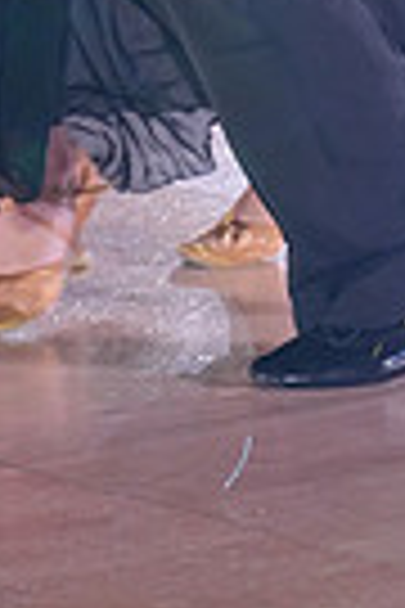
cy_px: -671
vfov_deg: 6.0
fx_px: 5585
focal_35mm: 331
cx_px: 362
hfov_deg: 4.1
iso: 2000
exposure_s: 1/500
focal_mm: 77
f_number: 4
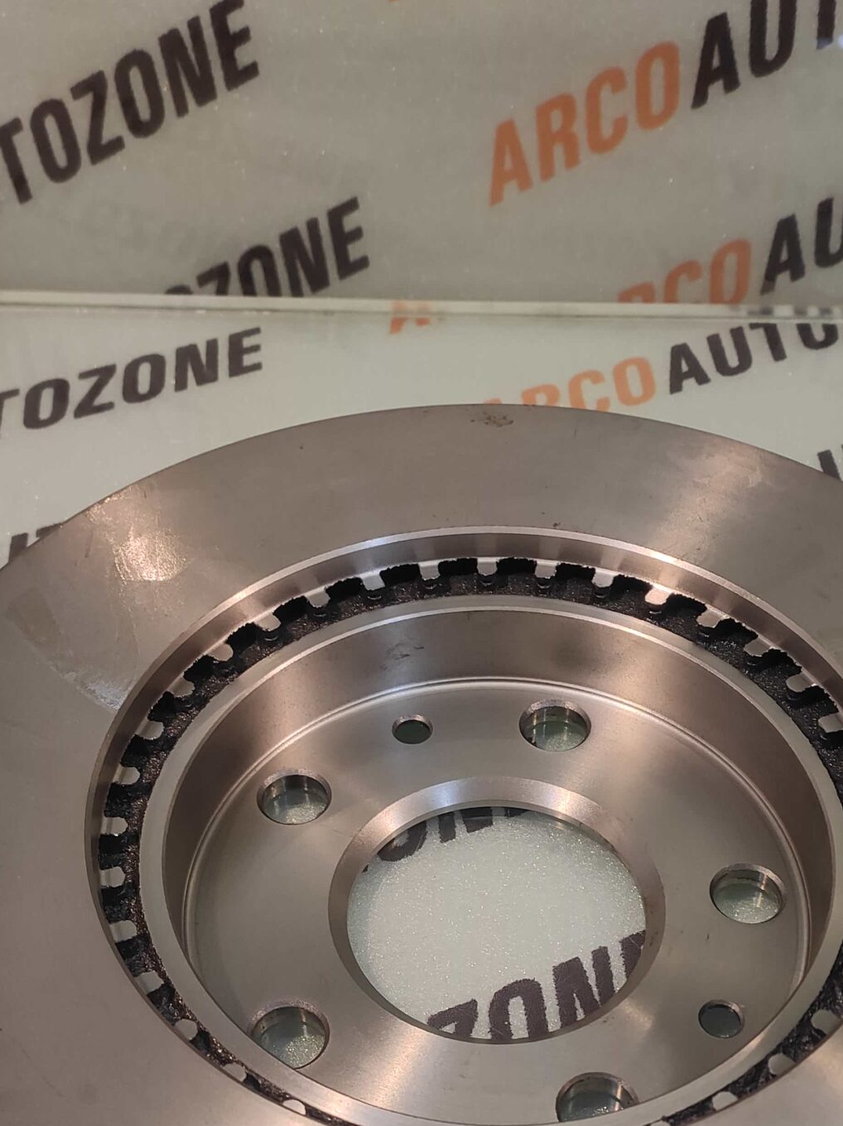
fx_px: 1040
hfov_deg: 44.0
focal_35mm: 32
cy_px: 909
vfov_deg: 52.9
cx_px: 476
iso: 109
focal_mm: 4.74
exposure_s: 1/50
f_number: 1.79
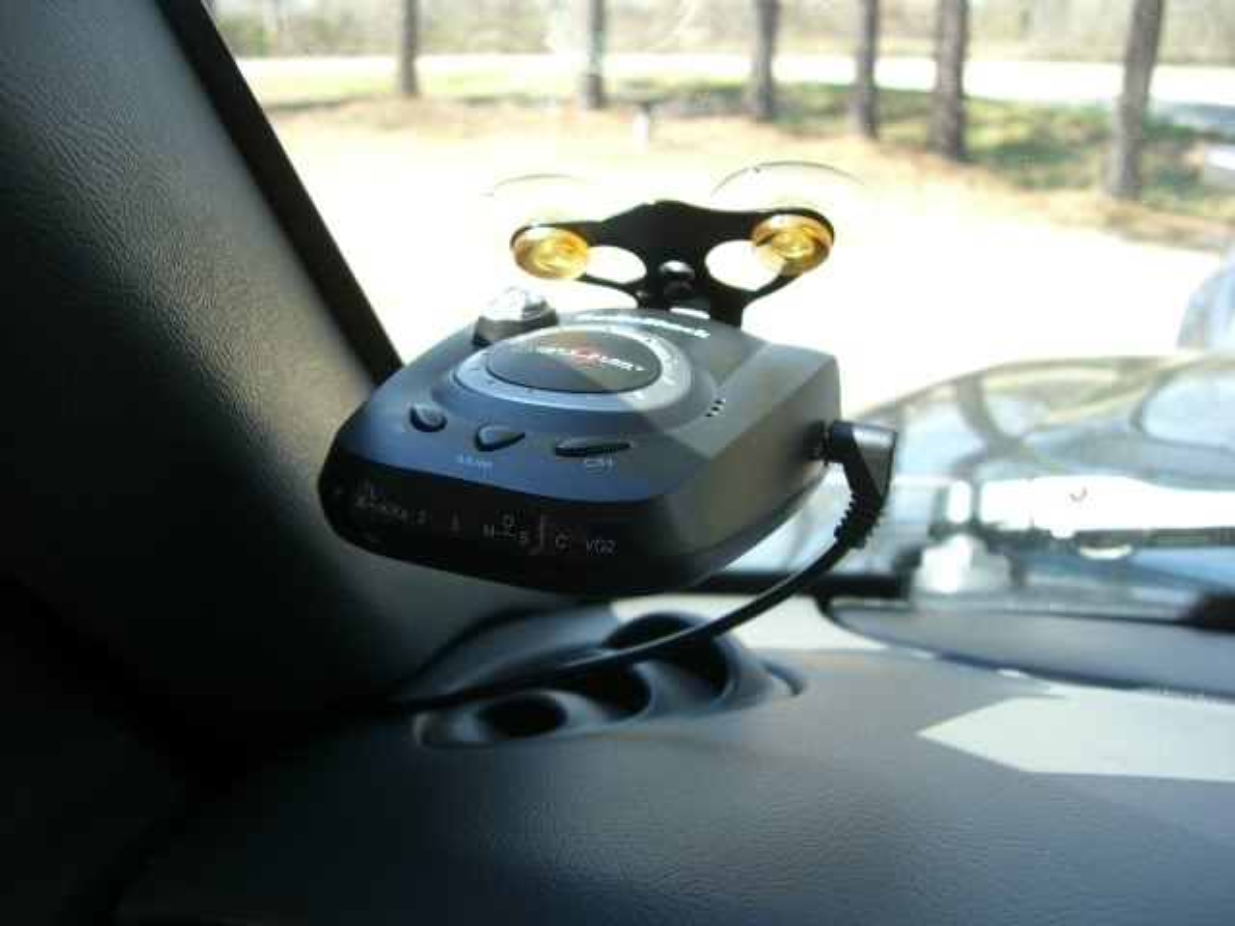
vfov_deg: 37.7
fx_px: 1356
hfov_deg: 49.0
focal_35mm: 38
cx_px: 618
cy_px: 463
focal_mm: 6.2
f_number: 2.7
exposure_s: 1/160
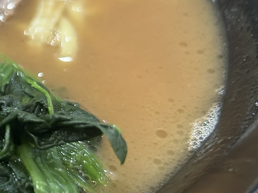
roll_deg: +3.3
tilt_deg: -43.1
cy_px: 90
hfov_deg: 22.8
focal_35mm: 73
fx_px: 544
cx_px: -104
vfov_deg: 20.2
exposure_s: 1/50
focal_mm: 5.7
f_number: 1.5
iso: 160
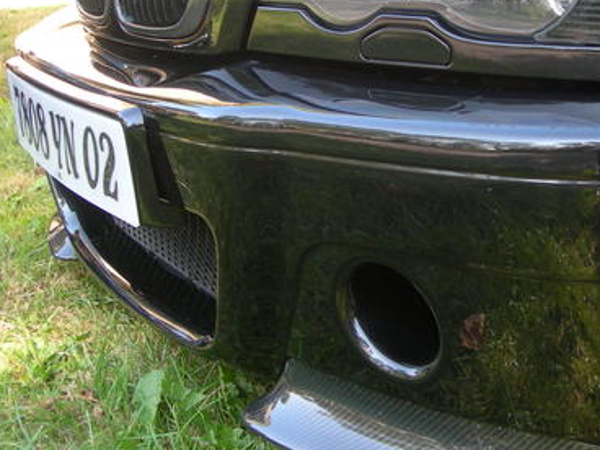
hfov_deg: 28.9
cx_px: 453
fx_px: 1144
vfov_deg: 22.1
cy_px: 137
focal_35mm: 66
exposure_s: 1/76.8
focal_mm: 7.8
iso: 50
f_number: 2.8
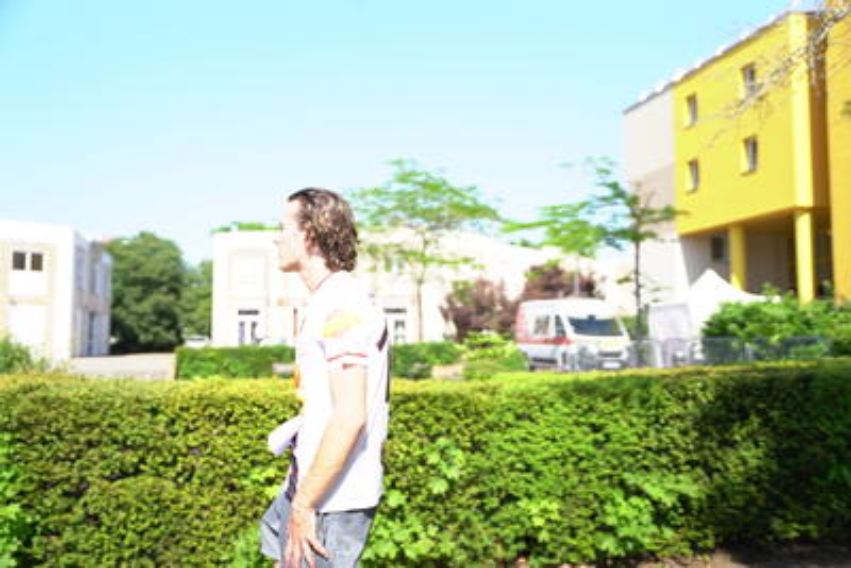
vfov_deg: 39.6
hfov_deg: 56.6
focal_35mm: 33
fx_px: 790
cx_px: 426
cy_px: 284
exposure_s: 1/8000
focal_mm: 33.4
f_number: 2.8
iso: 1000
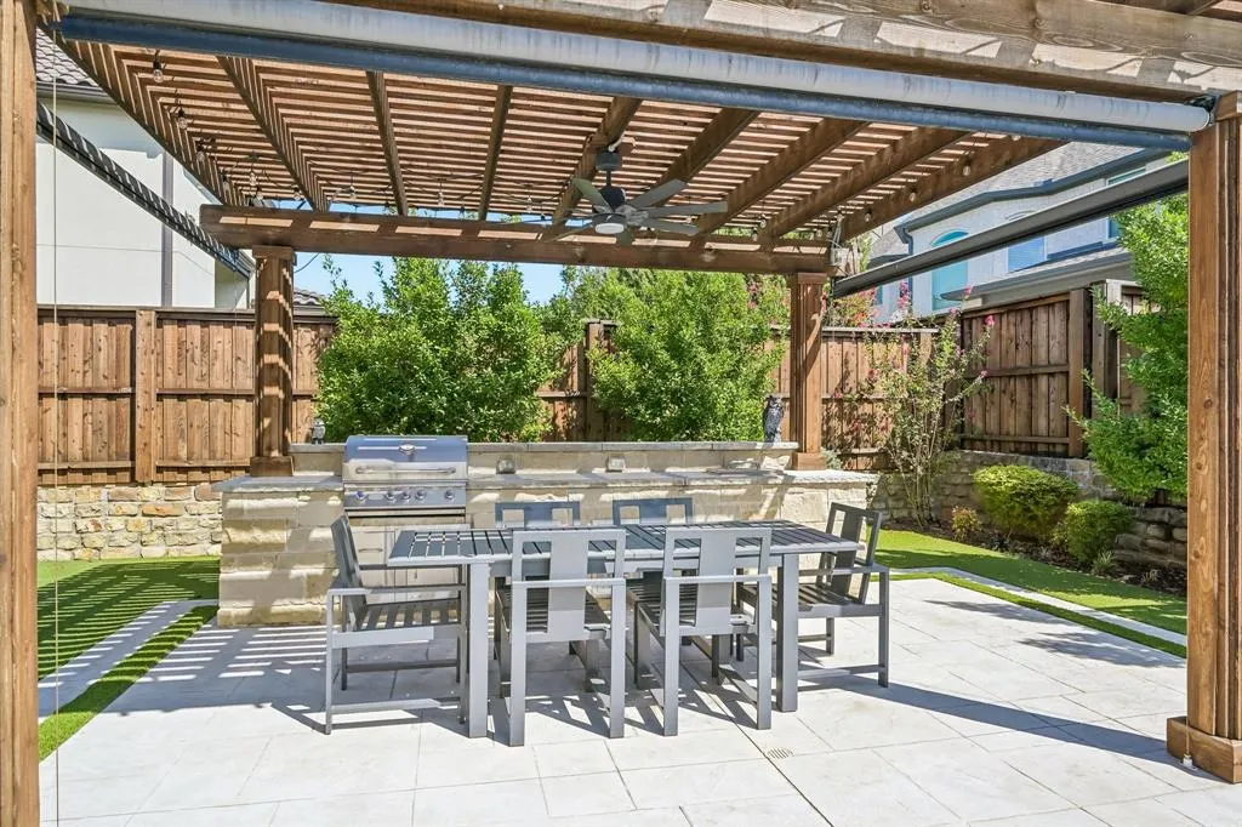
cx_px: 621
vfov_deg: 59.5
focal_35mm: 21
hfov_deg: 81.2
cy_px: 414
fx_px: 724
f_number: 8
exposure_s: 1/640
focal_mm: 21
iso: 400
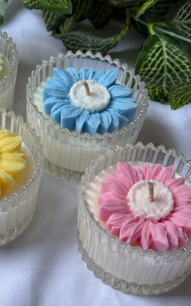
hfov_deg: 17.5
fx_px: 617
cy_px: 151
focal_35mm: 74
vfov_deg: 27.9
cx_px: 56
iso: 50
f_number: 1.78
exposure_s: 1/127
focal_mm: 6.76
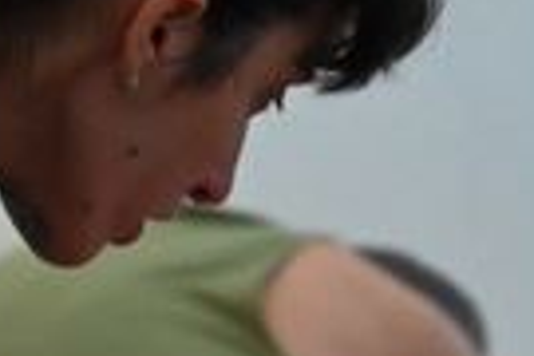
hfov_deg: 3.9
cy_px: 686
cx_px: 392
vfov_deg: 2.6
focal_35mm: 531
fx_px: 7876
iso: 12800
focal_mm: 70
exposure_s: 1/60
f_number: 4
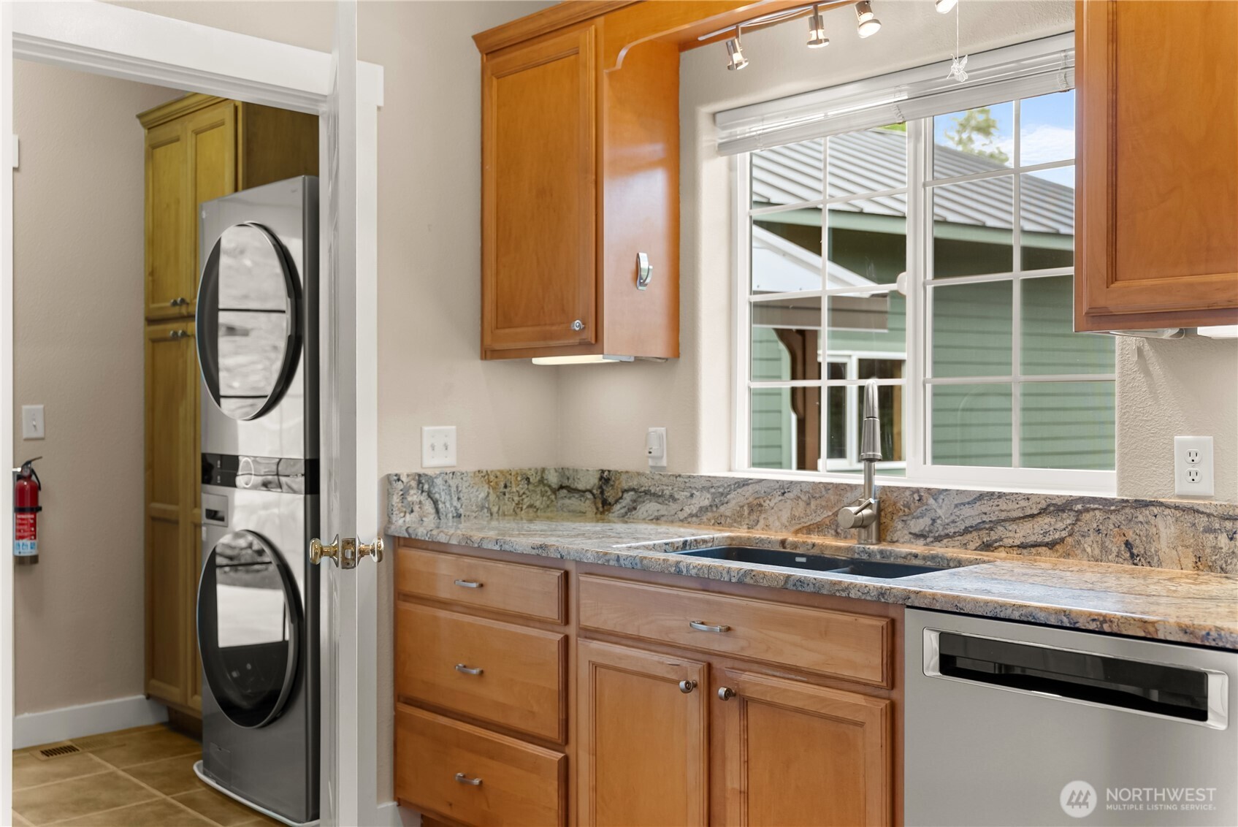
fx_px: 1170
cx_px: 619
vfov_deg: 38.9
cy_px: 414
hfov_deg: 55.8
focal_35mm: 34
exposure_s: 1/15
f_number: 3.2
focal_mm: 34
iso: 400
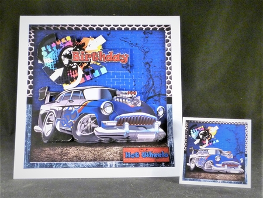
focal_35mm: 29
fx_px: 220
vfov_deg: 48.3
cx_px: 132
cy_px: 99
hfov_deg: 61.6
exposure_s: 1/25
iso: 400
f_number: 3.3
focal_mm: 5.2
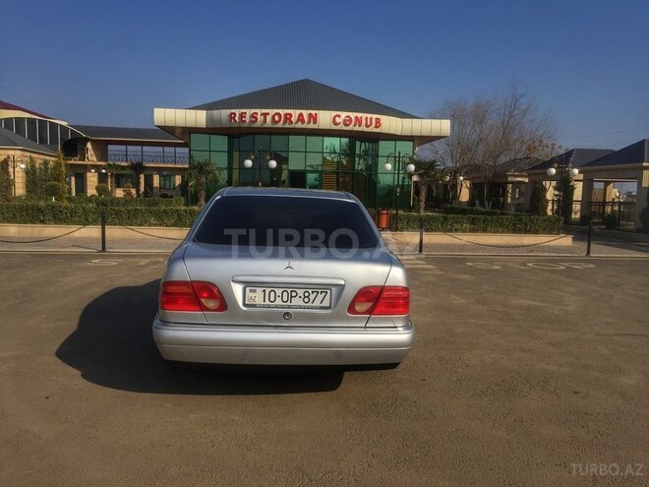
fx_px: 544
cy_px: 244
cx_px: 324
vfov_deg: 48.2
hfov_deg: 61.7
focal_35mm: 29
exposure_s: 1/4405
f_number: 2.2
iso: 32
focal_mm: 4.15
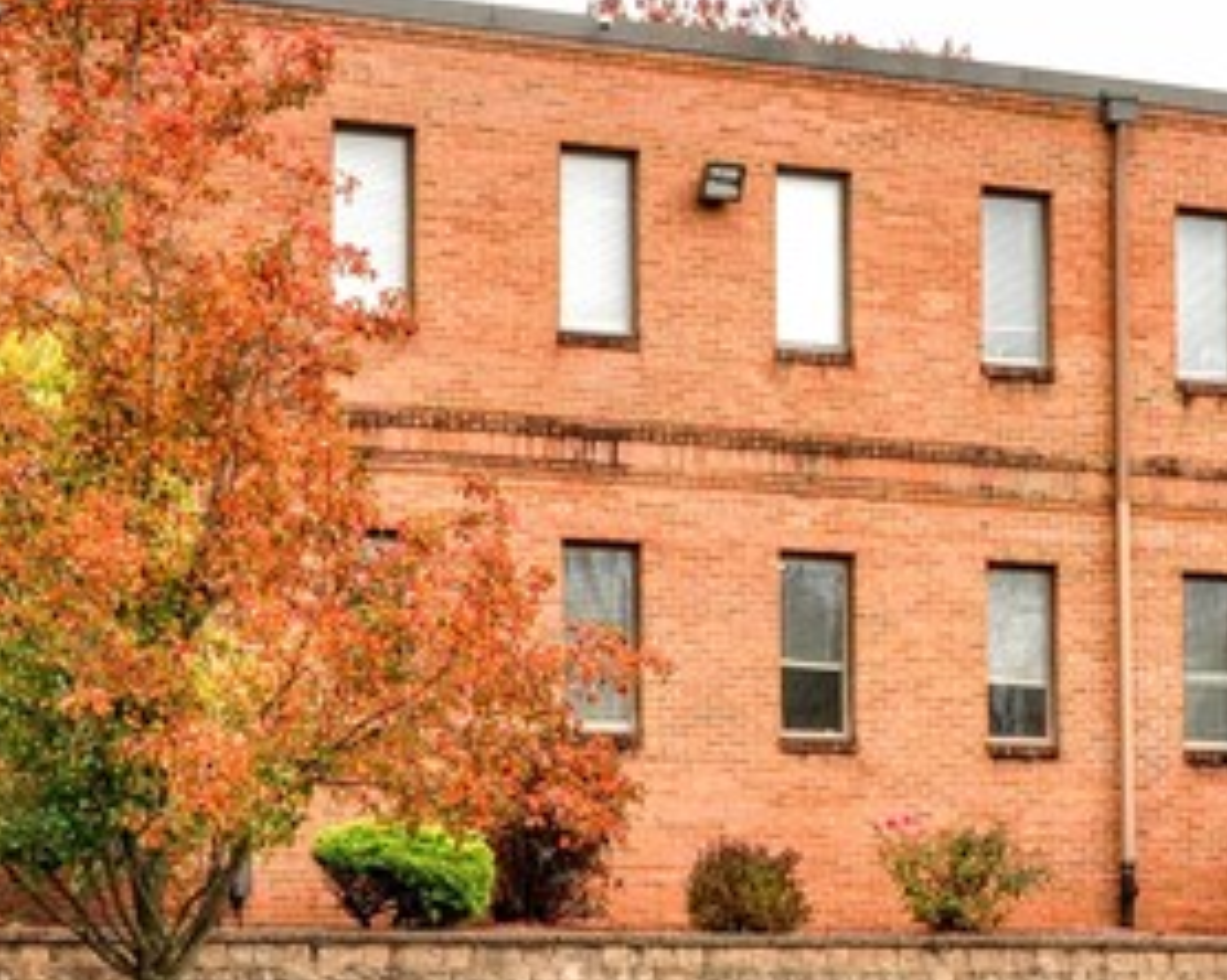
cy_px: 764
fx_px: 3992
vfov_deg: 13.9
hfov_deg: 17.4
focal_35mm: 110
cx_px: 909
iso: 320
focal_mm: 20
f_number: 9
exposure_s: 1/60
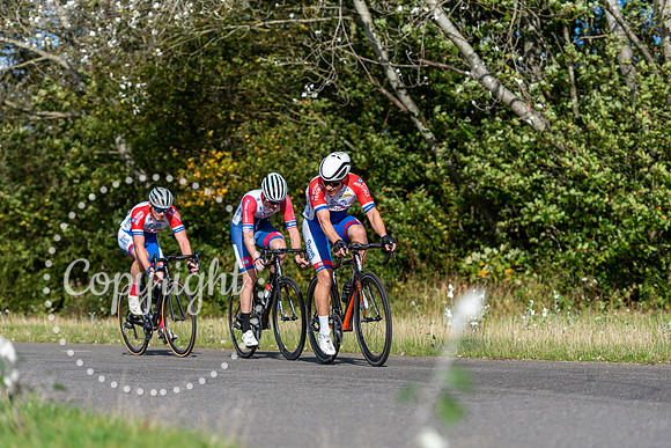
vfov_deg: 12.2
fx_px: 2088
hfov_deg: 18.3
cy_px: 224
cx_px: 336
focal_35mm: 112
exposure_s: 1/2500
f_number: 3.2
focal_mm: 112
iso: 160
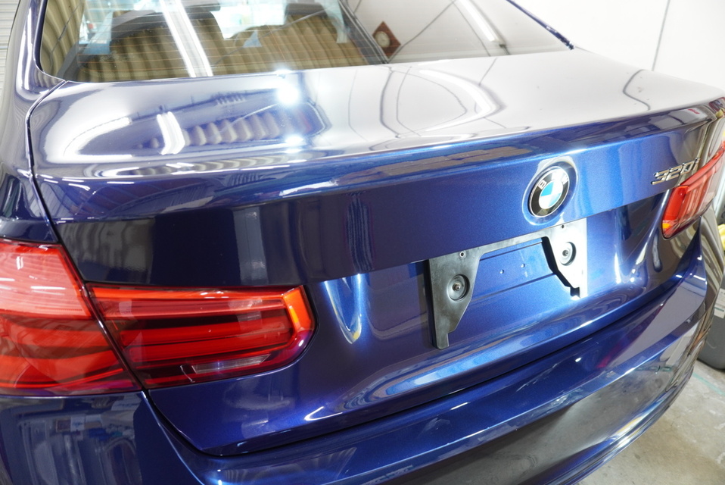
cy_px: 242
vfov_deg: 53.2
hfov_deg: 73.7
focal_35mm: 24
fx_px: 484
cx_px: 362
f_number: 3.5
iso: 640
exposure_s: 1/30
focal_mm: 16
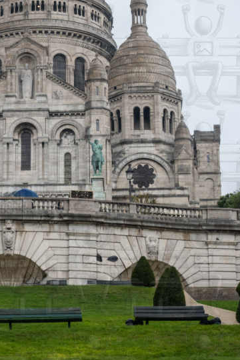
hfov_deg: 9.8
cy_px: 125
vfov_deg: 14.7
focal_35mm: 139
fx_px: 1390
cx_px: 35
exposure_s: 1/200
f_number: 6.3
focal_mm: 50
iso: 200
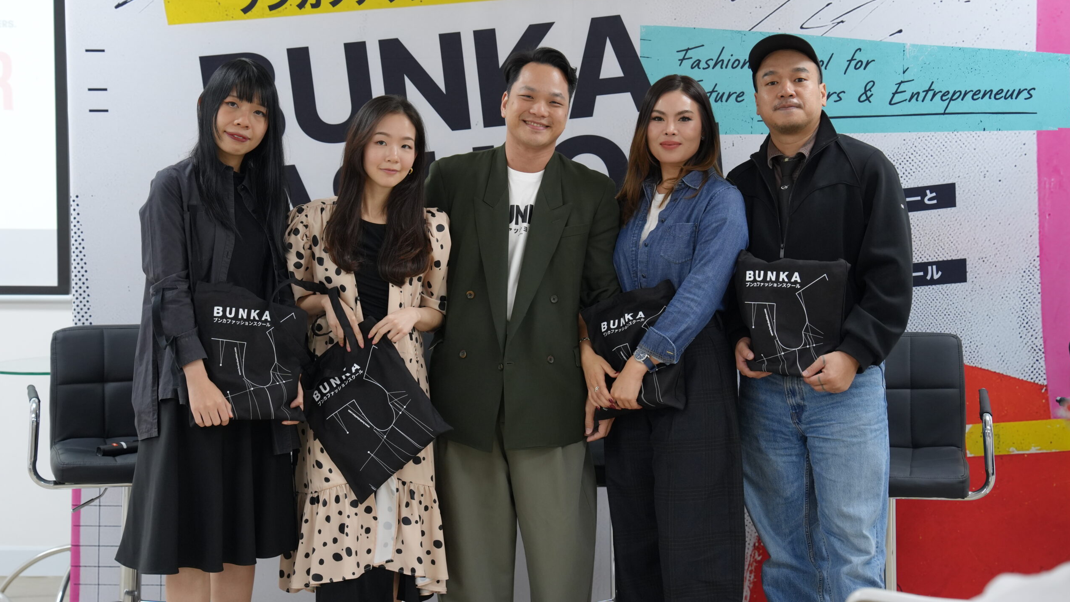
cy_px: 250
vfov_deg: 16.5
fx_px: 2071
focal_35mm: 73
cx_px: 539
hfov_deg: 29.0
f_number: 4
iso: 1600
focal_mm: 69
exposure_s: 1/160
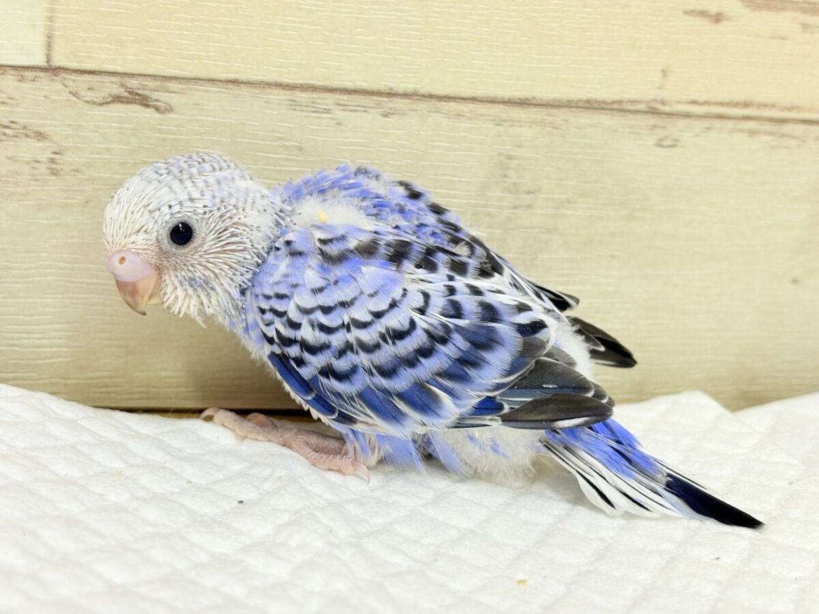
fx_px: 1230
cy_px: 307
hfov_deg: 36.8
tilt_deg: -12.9
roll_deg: -4.1
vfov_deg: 28.0
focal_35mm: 52
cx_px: 410
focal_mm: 5.96
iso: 64
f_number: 1.6
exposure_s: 1/50
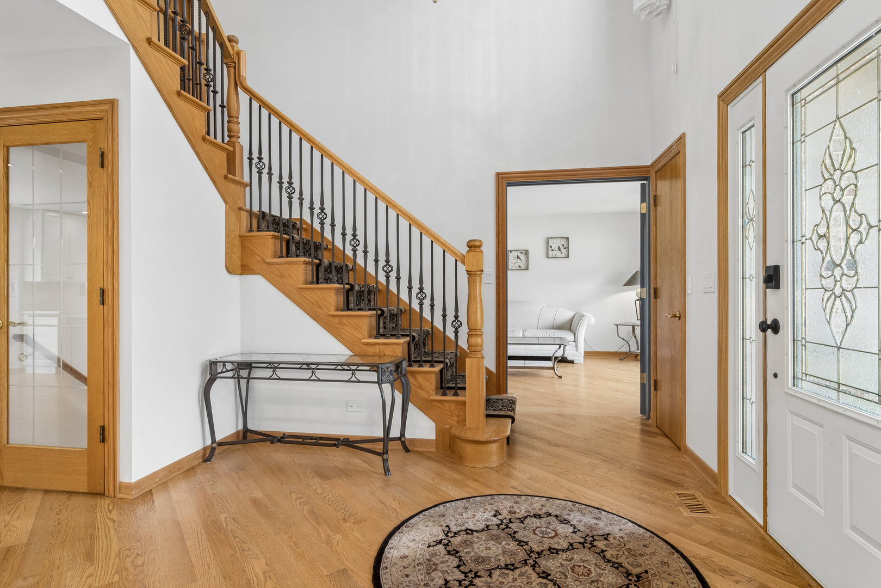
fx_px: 440
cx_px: 440
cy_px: 294
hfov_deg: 90.0
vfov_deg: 67.4
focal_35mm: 18
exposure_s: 1/15
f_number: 8
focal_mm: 12
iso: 200
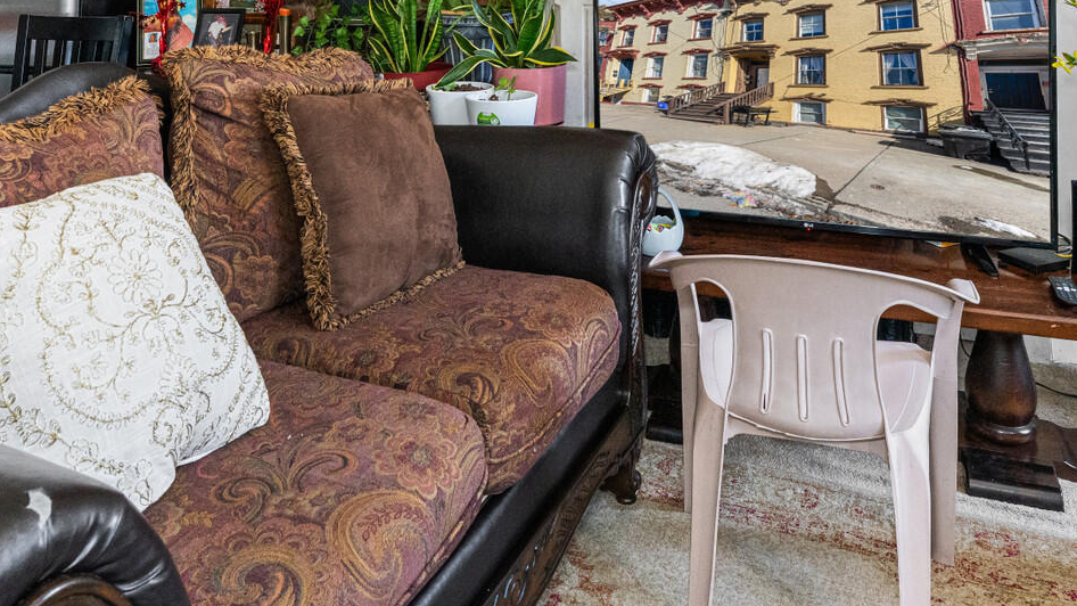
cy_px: -30
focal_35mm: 31
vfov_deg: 33.7
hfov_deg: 62.5
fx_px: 885
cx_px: 499
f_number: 7.1
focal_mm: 14
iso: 2500
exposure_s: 1/60
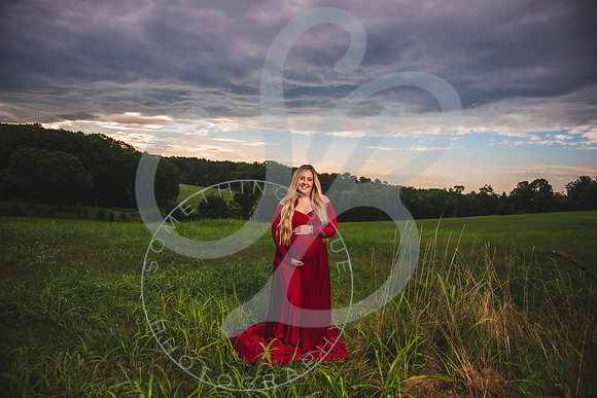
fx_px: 398
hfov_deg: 73.7
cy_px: 199
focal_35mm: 24
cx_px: 298
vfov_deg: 53.2
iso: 100
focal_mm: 24
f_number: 2.8
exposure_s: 1/1000
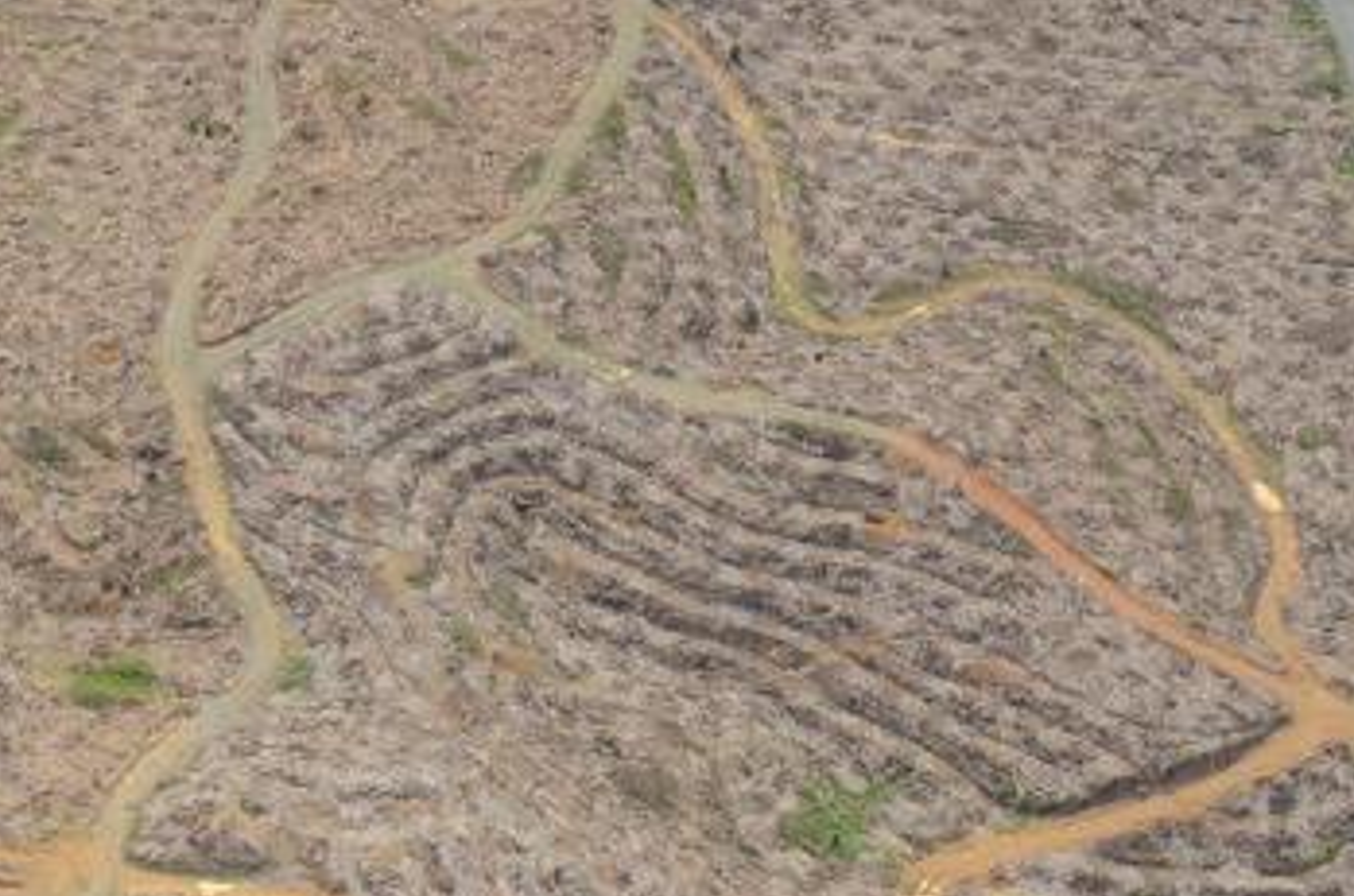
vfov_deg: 11.5
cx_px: 31
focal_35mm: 117
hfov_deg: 17.2
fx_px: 4390
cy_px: 1022
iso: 250
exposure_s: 1/320
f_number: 8
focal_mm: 32
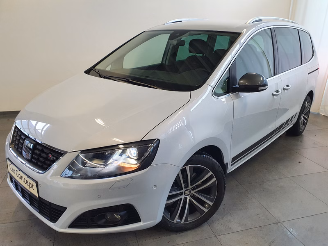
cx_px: 164
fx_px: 246
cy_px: 123
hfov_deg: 67.3
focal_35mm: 26
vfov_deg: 53.1
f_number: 2.4
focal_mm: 4.32
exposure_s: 1/50
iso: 200
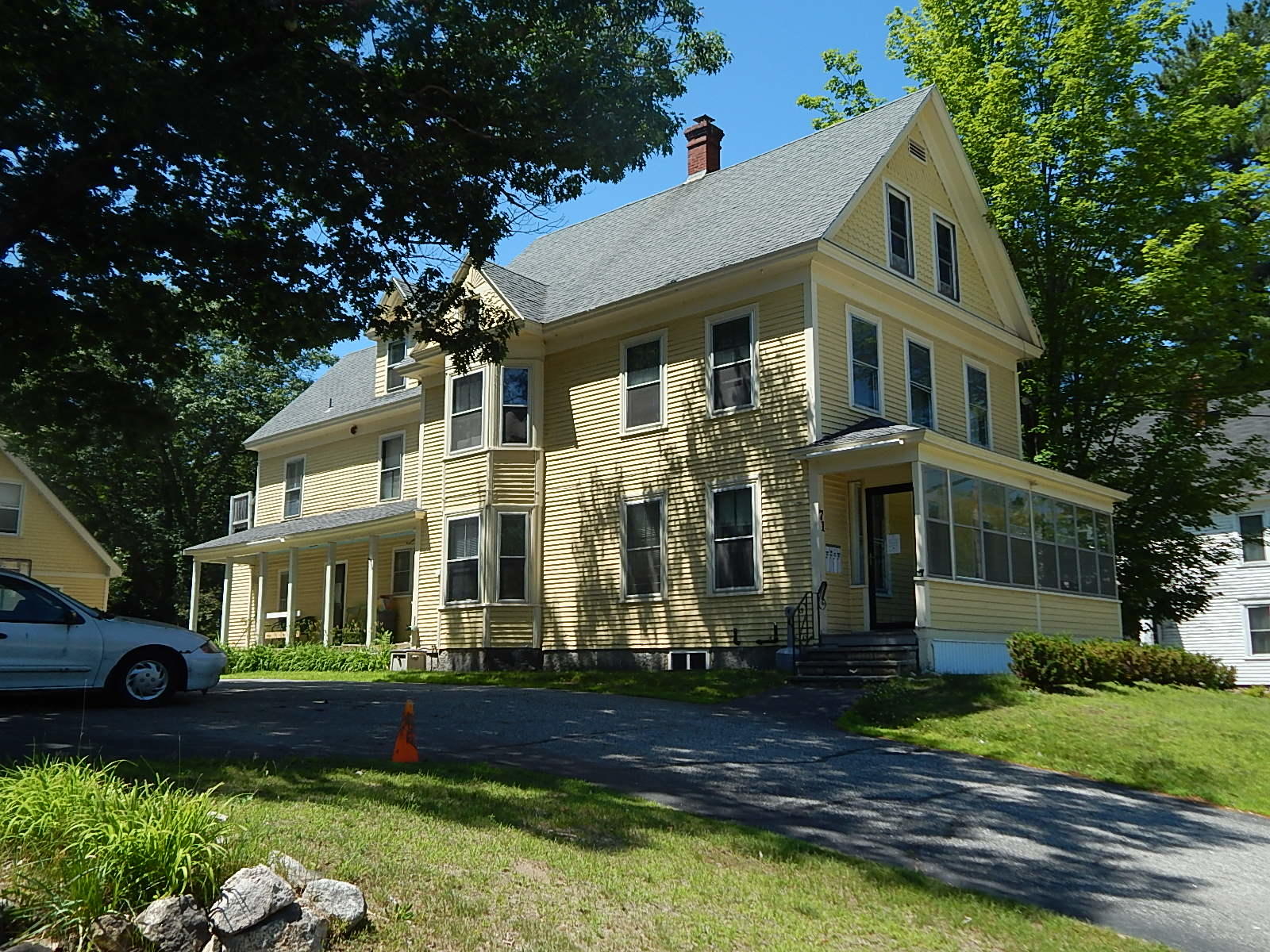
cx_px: 635
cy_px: 476
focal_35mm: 31
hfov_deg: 58.4
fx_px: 1137
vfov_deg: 45.4
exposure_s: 1/1000
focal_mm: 5.6
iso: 125
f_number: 3.2
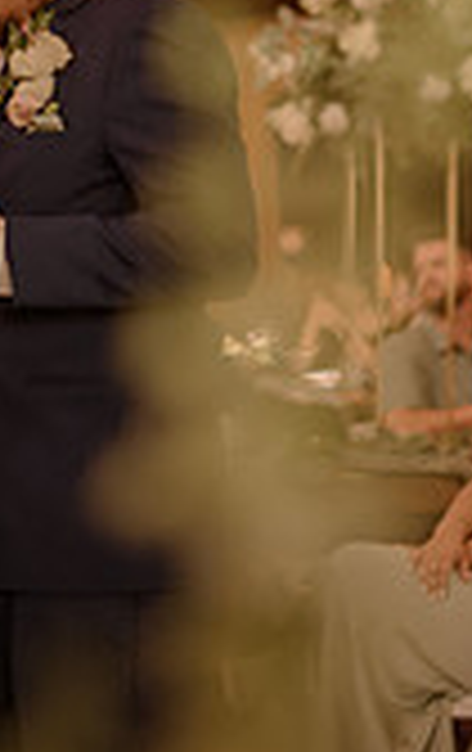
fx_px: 2808
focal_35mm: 137
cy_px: -95
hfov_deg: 9.6
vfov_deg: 14.8
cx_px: 20
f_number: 2
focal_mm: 50
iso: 200
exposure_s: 1/200
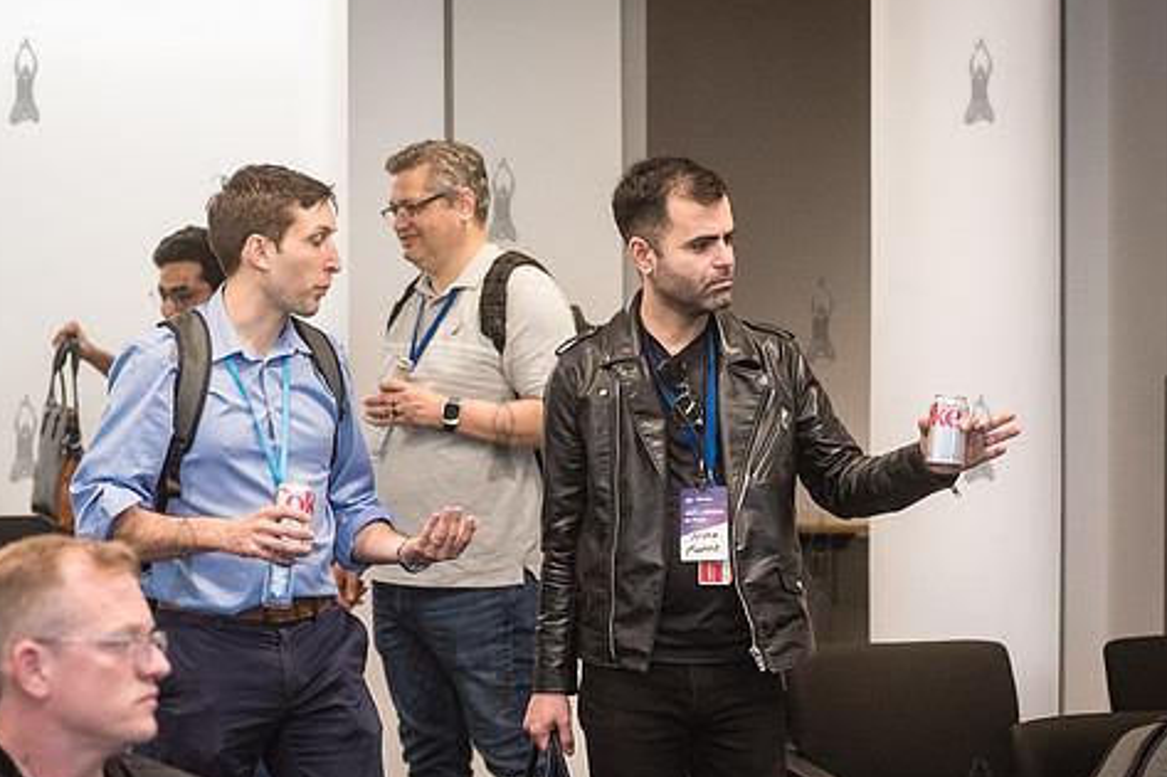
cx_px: 497
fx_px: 3597
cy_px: 451
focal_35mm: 111
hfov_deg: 18.4
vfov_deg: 12.3
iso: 4000
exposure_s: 1/250
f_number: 3.5
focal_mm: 86
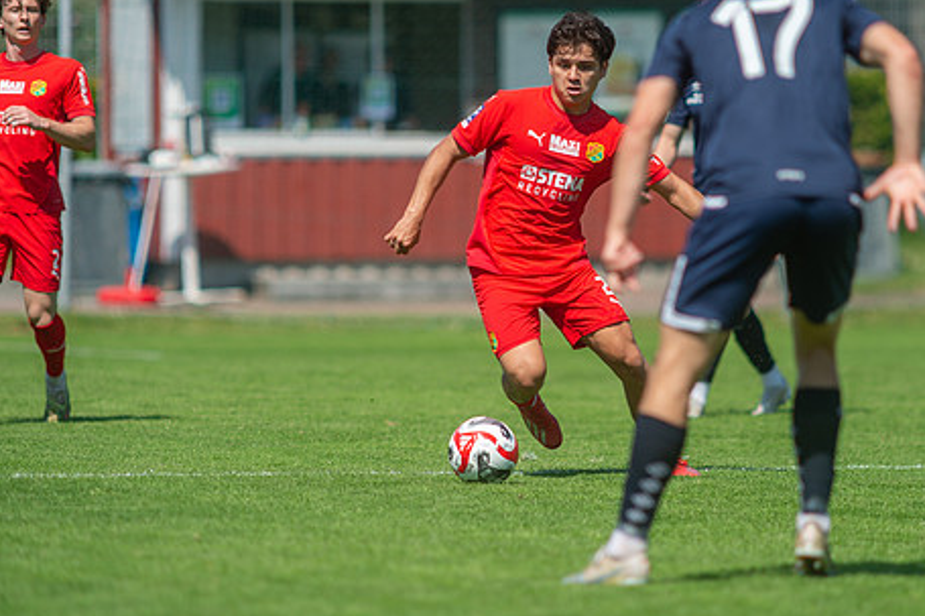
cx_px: 522
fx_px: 13844
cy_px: 270
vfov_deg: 2.5
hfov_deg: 3.8
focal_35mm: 539
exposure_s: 1/2000
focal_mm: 420
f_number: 4
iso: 200
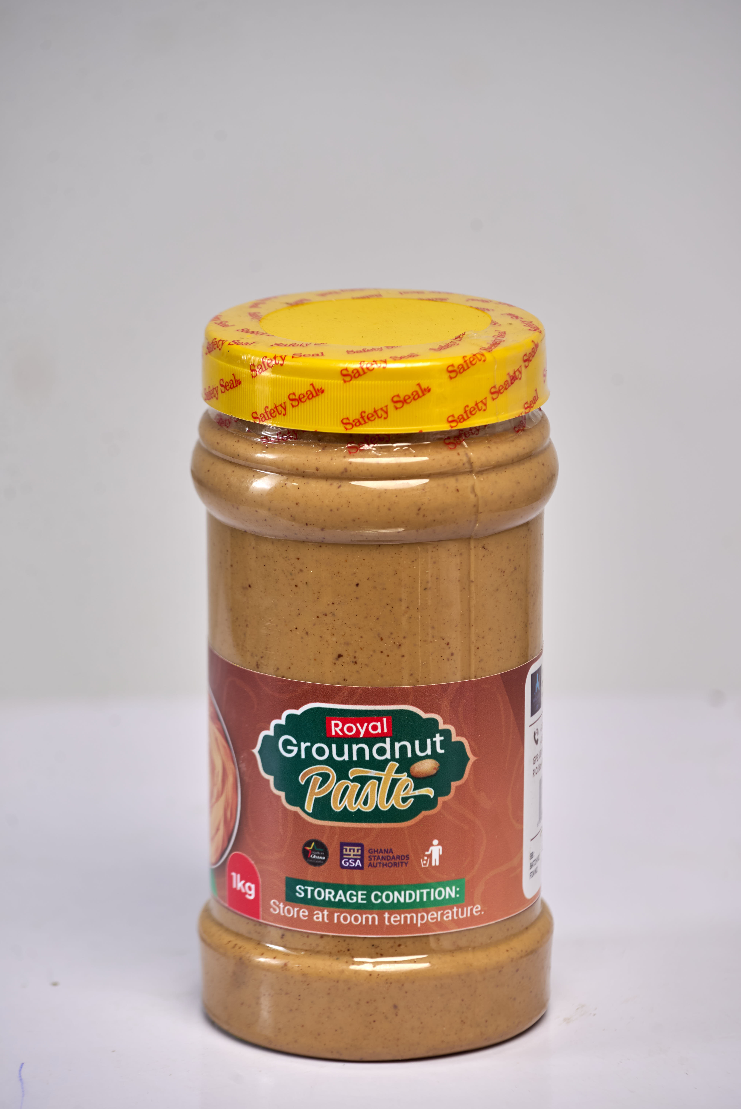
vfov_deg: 12.1
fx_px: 5243
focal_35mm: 170
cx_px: 370
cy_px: 554
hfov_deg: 8.1
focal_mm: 170
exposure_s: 1/100
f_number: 7.1
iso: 100
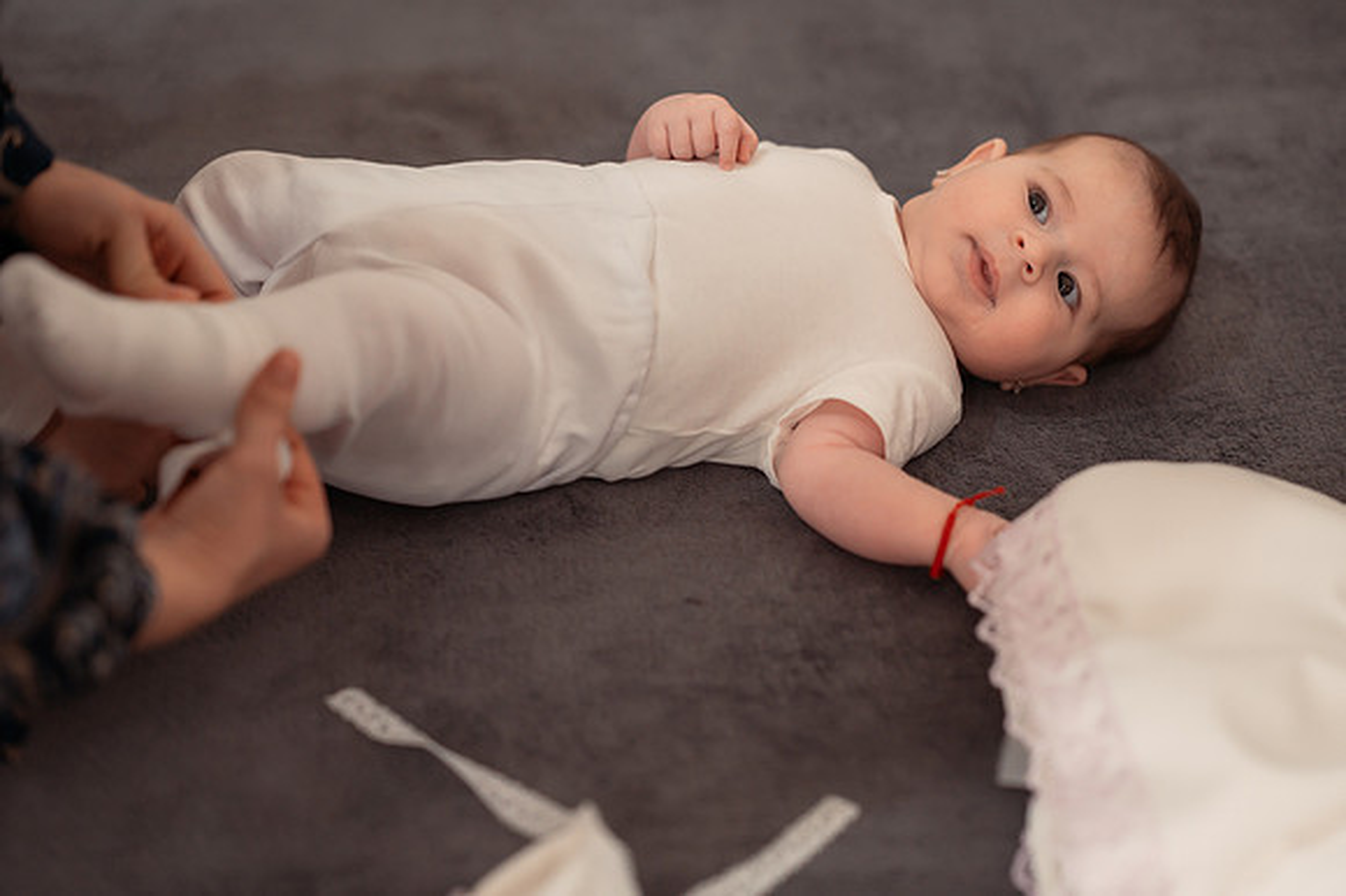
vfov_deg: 16.1
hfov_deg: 23.9
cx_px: 673
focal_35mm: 85
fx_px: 3176
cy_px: 448
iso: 1600
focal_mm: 85
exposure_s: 1/160
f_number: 2.2
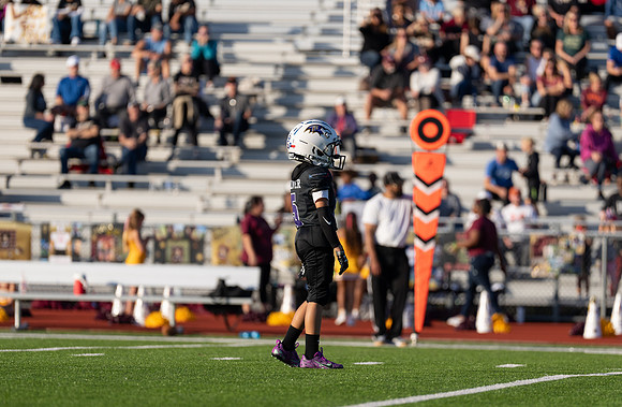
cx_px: 329
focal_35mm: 294
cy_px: 241
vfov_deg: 4.6
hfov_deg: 7.1
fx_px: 5043
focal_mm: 200
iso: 100
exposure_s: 1/1600
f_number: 2.8
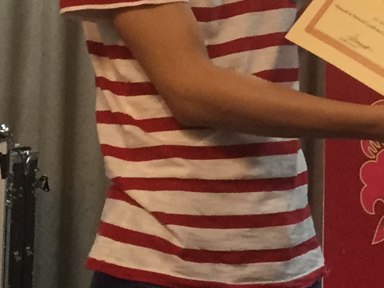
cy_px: -29
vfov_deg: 9.3
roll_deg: -1.3
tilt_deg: +5.1
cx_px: 529
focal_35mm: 158
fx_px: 1752
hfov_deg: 12.1
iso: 160
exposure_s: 1/30
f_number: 2.2
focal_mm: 4.15
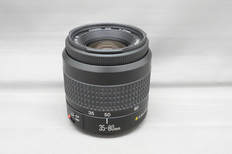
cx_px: 116
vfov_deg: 31.9
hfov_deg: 46.4
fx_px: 271
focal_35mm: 42
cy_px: 77
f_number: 8
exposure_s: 1/40
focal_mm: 15.59
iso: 6400
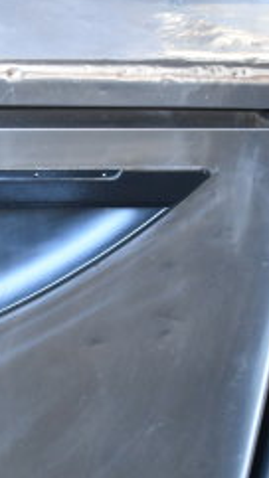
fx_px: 1409
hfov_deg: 10.1
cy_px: 327
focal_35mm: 111
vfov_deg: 19.2
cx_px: -267
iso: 1600
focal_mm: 28
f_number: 4.2
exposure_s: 1/50
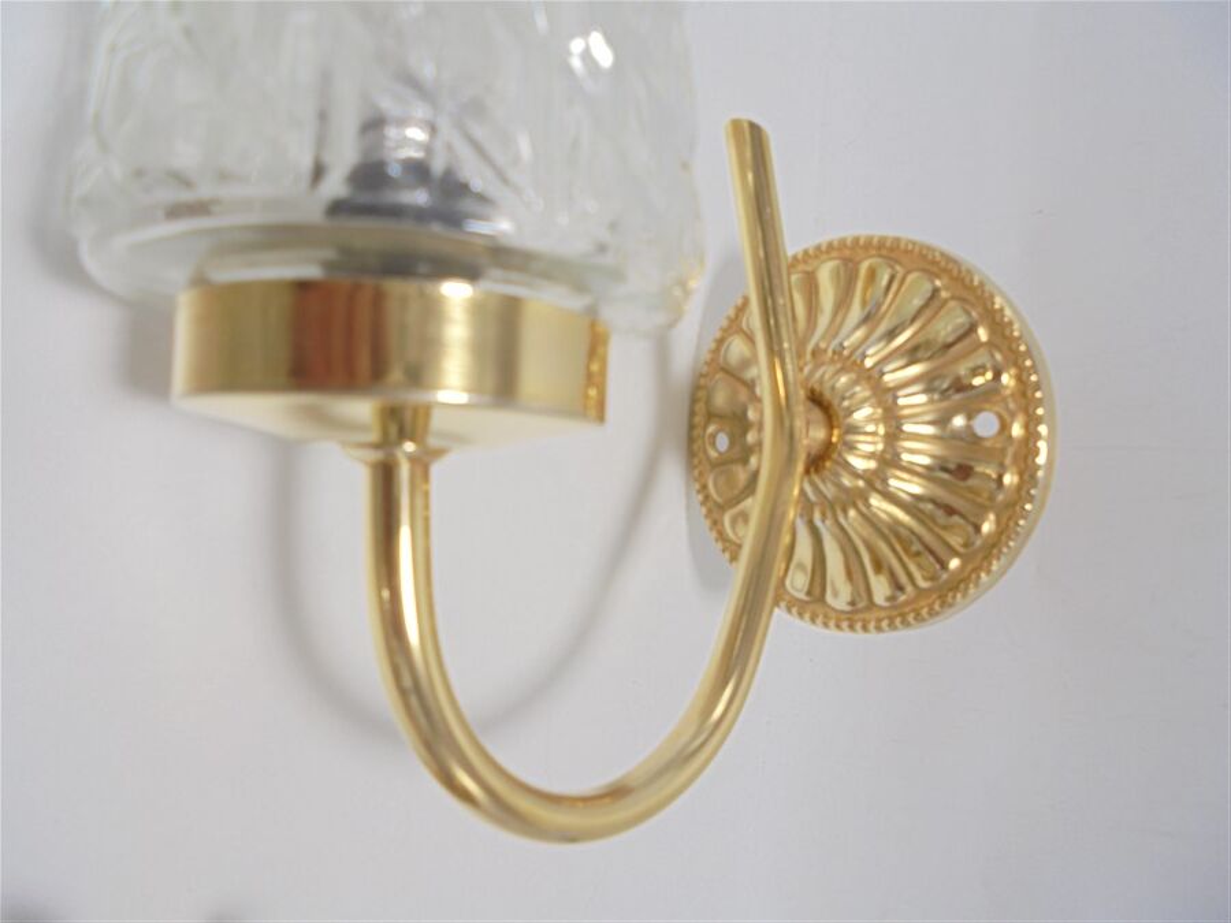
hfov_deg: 67.3
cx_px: 616
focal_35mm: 26
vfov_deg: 53.1
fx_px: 925
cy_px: 462
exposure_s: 1/80
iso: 100
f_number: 3.5
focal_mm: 4.6
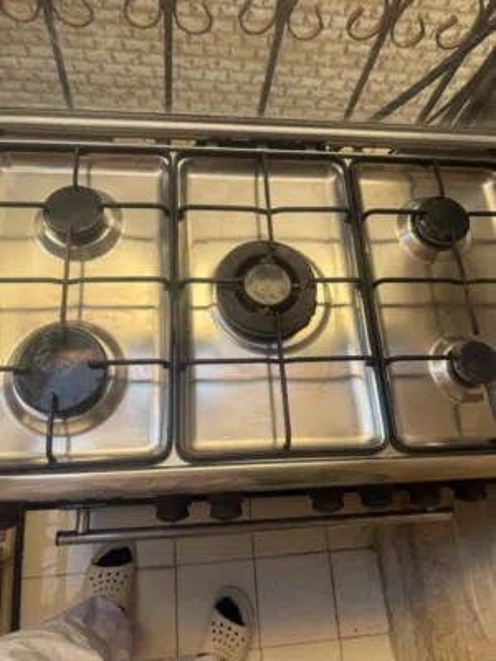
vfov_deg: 71.6
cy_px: 330
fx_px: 459
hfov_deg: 56.8
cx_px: 248
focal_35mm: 24
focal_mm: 6.76
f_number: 1.78
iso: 64
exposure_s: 1/188
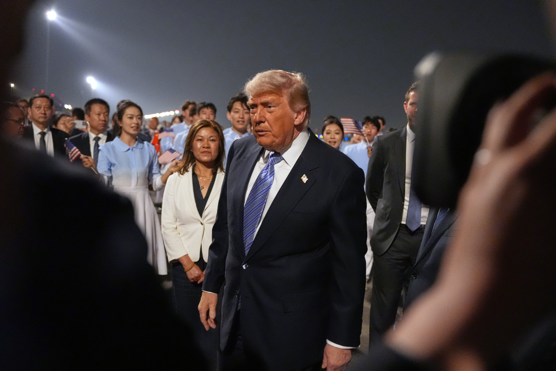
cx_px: 278
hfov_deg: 51.9
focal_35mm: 37
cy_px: 186
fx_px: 571
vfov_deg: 35.9
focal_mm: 37
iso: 10000
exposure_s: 1/200
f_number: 2.8
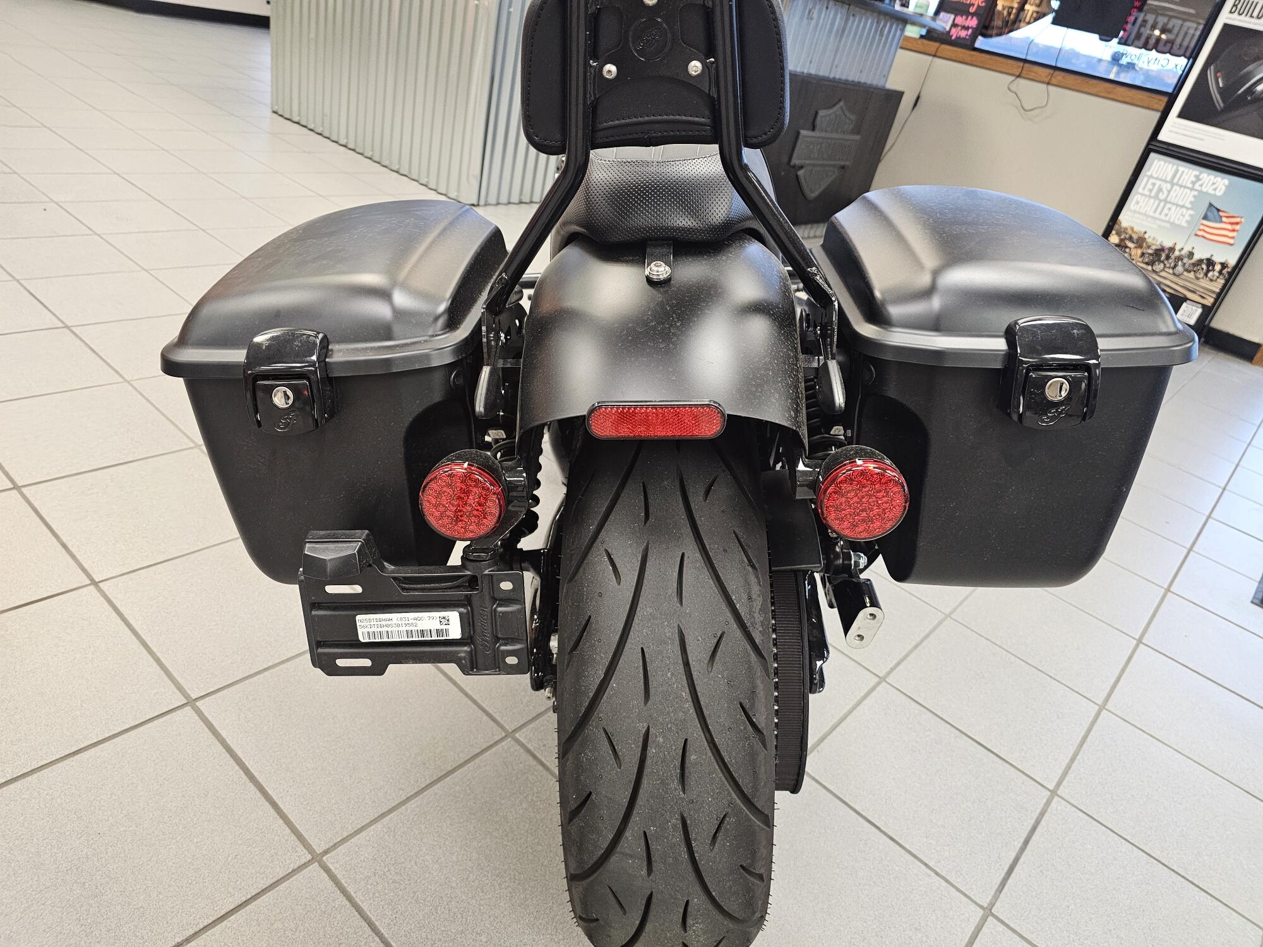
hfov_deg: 73.9
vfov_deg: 58.9
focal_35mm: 23
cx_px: 632
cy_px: 474
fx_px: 839
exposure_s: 1/120
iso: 500
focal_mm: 6.3
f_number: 1.7
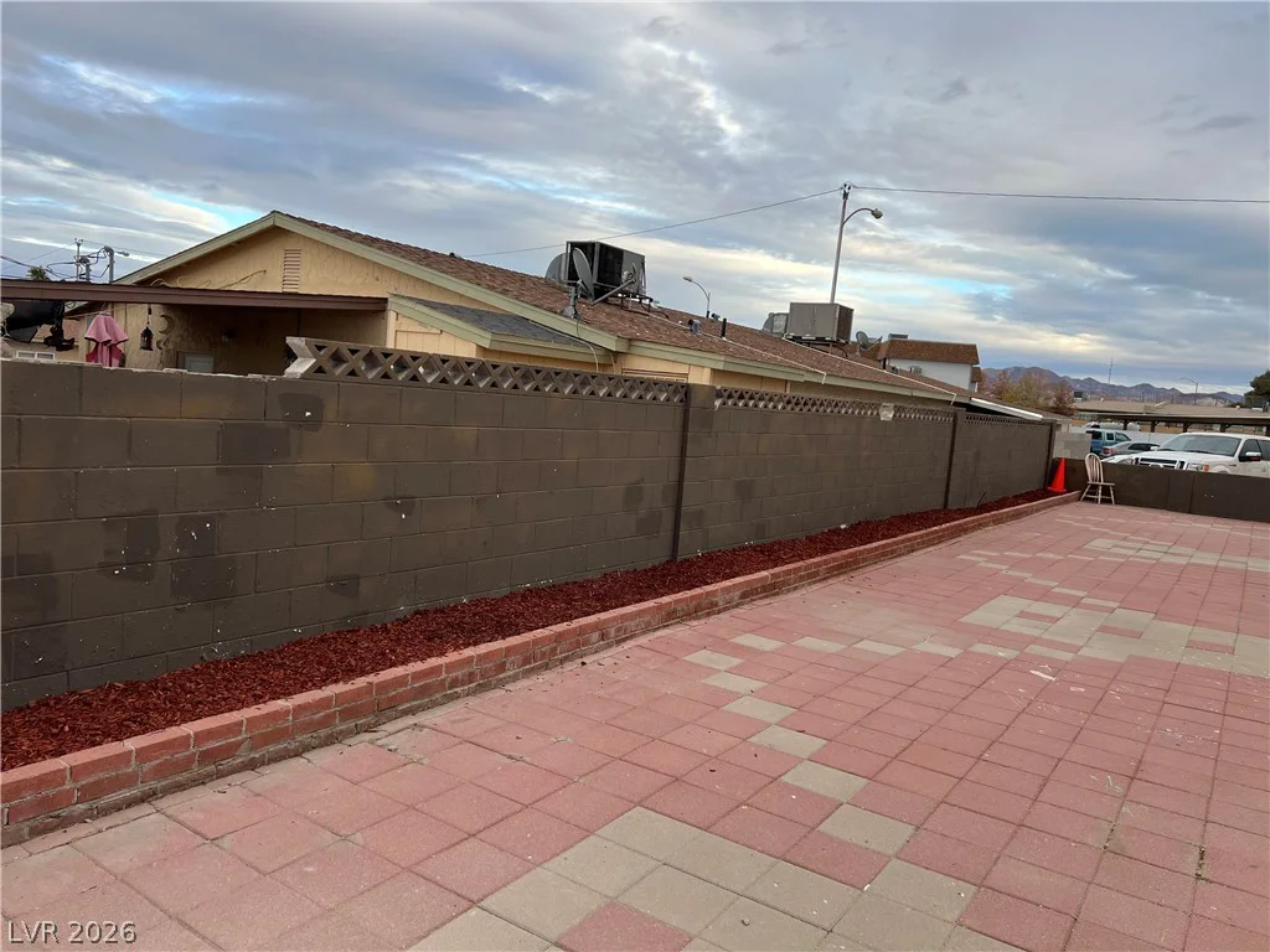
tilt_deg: -6.2
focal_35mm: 26
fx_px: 954
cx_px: 635
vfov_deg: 53.1
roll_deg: -4.1
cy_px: 476
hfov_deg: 67.3
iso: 50
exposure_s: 1/696
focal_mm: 5.7
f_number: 1.5
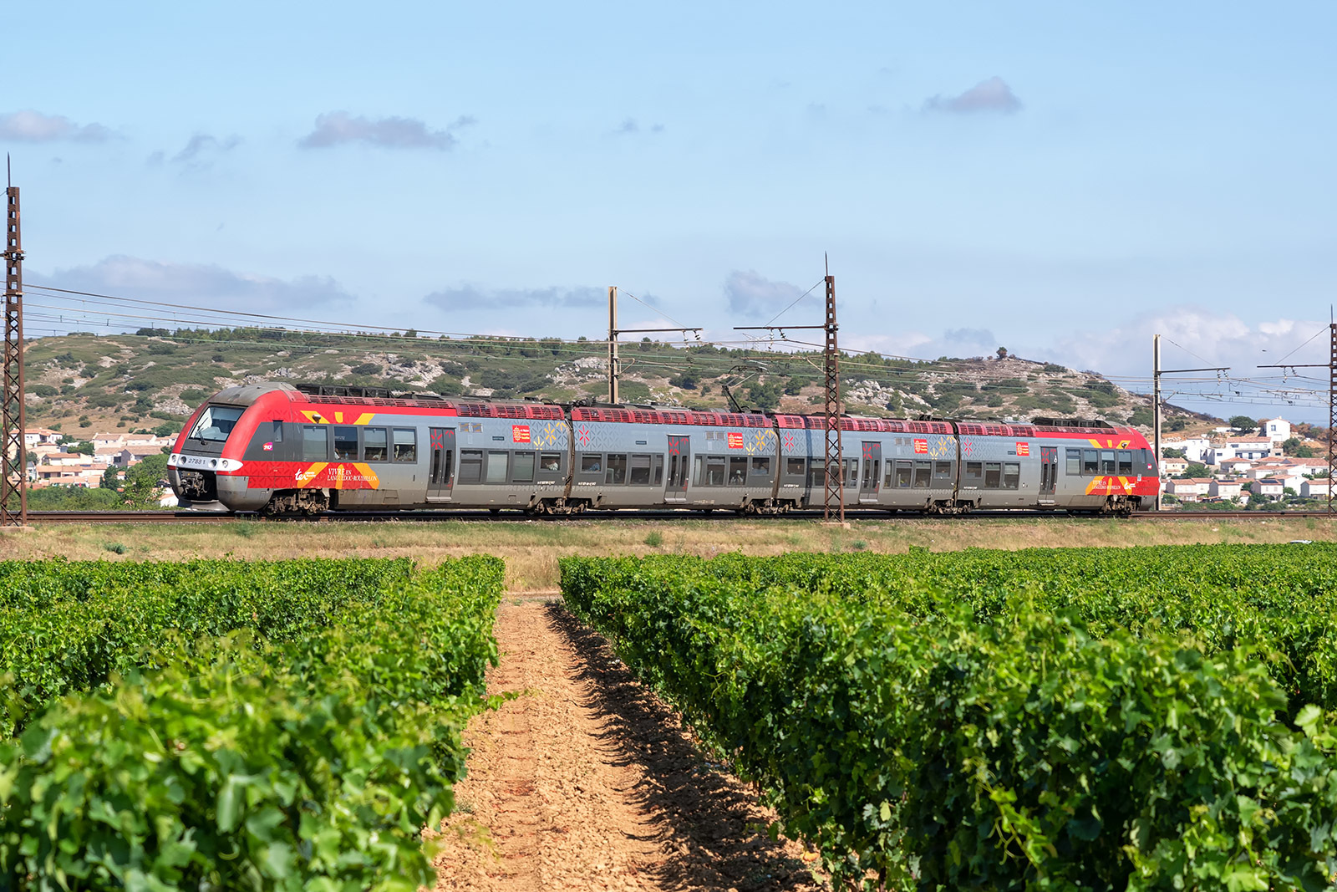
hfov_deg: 19.1
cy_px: 446
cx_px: 668
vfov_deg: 12.8
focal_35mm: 107
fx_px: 3974
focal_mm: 70
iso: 200
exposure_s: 1/800
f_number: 6.3
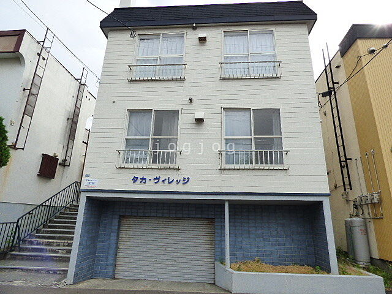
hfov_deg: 81.7
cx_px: 196
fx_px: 226
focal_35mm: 20
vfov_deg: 66.0
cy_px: 147
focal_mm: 3.58
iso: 200
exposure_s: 1/640
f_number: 4
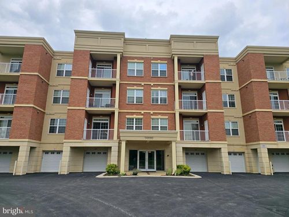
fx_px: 192
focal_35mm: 23
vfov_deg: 58.9
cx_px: 144
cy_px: 108
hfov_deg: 73.9
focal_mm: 6.3
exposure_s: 1/832
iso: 12
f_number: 1.7
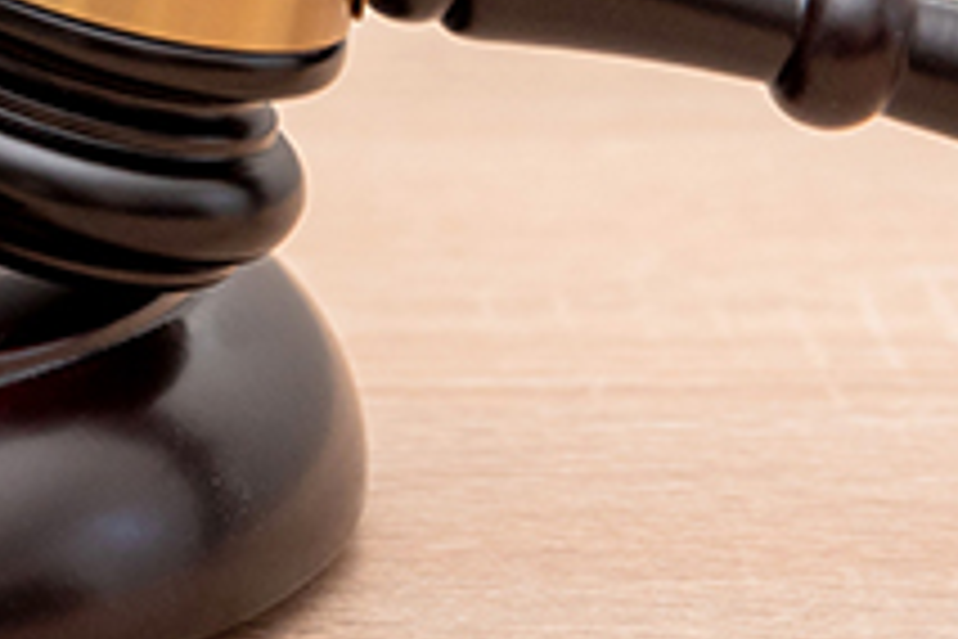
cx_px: -580
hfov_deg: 7.2
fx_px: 7451
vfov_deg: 4.9
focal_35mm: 280
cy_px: -317
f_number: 4.5
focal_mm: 62
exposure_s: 1/160
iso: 400
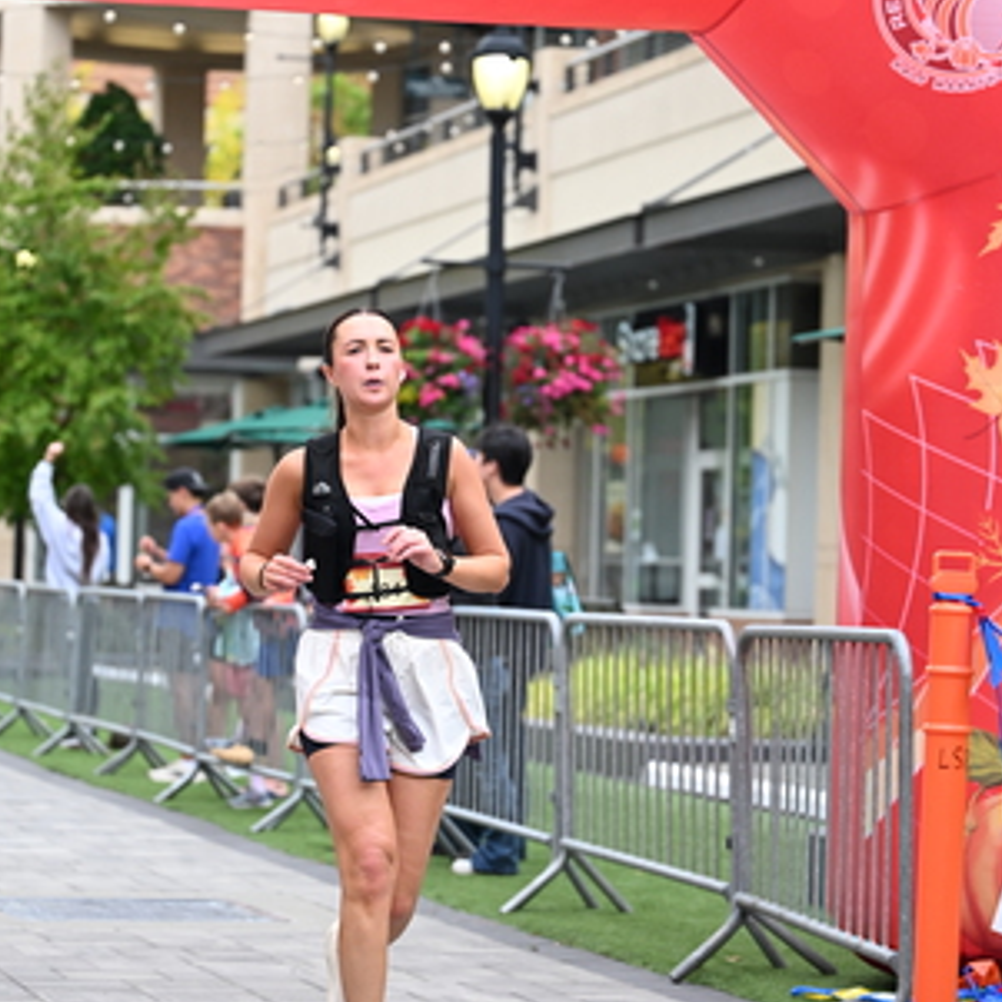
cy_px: 473
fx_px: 3864
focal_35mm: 118
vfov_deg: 14.8
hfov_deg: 14.8
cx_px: 484
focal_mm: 76
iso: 640
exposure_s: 1/2000
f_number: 2.8
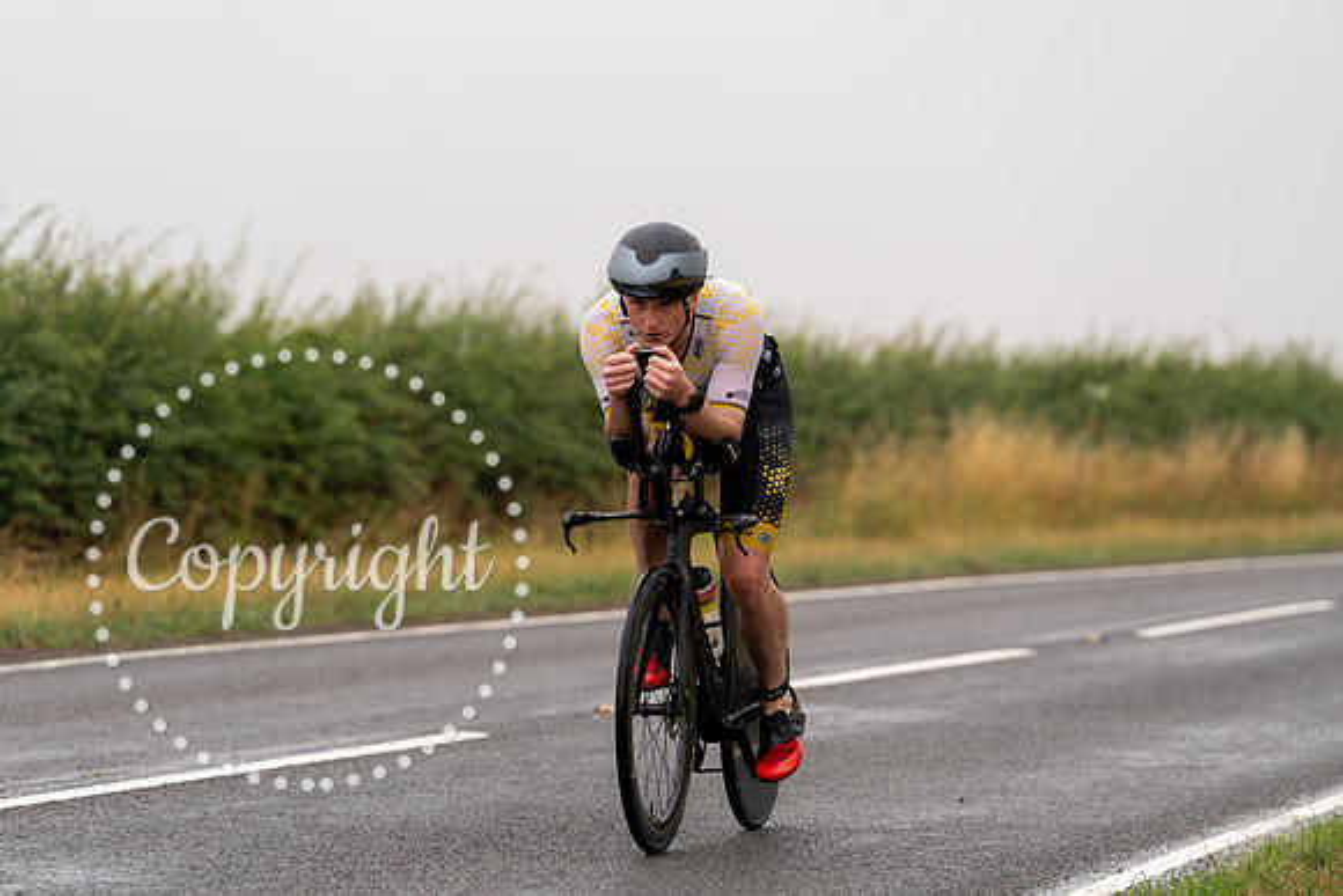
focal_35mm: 170
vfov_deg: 8.1
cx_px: 672
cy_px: 448
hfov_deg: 12.1
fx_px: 6343
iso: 100
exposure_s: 1/1000
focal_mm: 170
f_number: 4
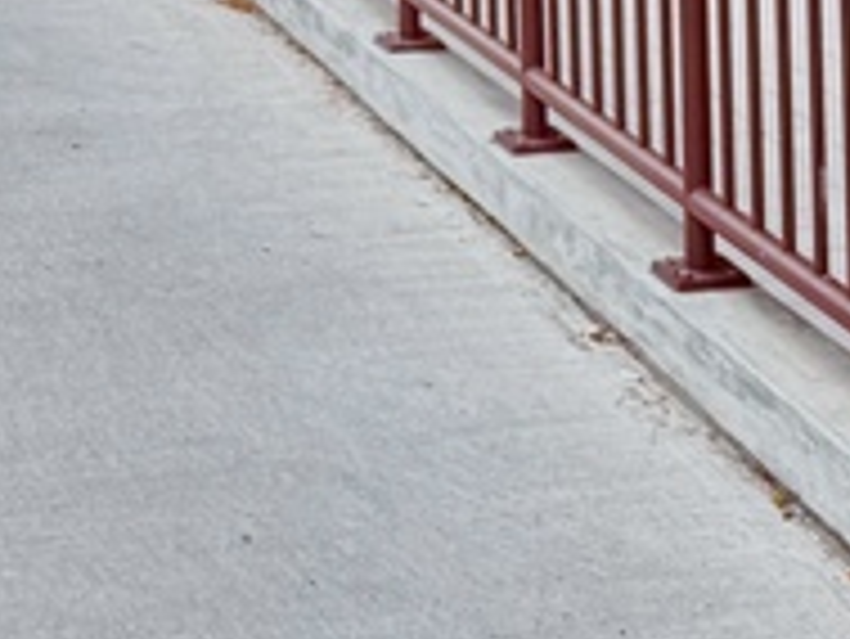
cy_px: -878
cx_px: 315
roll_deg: +0.4
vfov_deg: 10.5
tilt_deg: +1.6
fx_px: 2998
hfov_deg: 16.1
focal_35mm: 122
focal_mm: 6.76
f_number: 1.78
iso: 80
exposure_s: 1/405
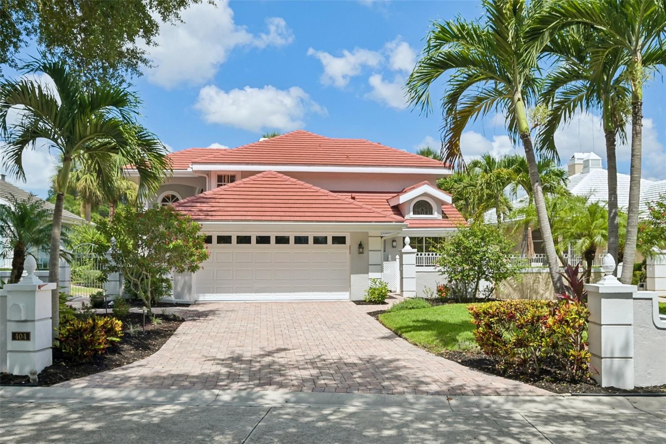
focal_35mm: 30
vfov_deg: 43.6
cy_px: 222
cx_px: 333
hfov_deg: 61.9
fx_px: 555
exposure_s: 1/1600
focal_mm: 30
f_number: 8
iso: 400
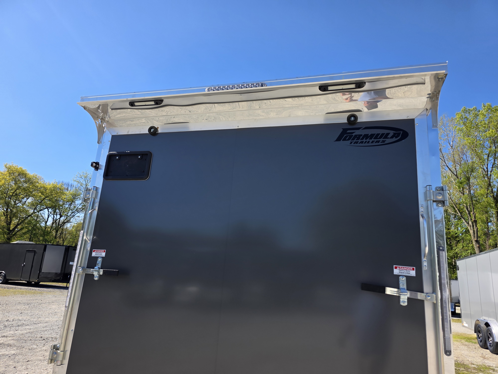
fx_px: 331
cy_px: 187
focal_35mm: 23
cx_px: 249
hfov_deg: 73.9
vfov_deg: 58.9
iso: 80
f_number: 1.7
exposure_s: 1/3697
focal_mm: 6.3
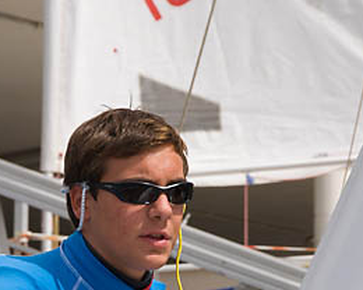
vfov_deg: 4.4
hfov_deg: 5.5
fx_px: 3782
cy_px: 248
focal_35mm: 352
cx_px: 141
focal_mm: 112
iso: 200
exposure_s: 1/250
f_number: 16
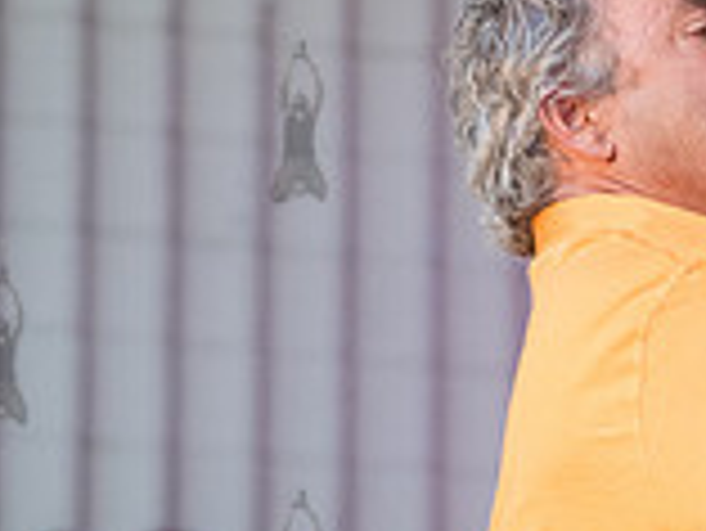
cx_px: 779
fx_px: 7552
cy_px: 293
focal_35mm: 370
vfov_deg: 4.0
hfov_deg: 5.3
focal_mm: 92
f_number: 4
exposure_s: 1/800
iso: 3200
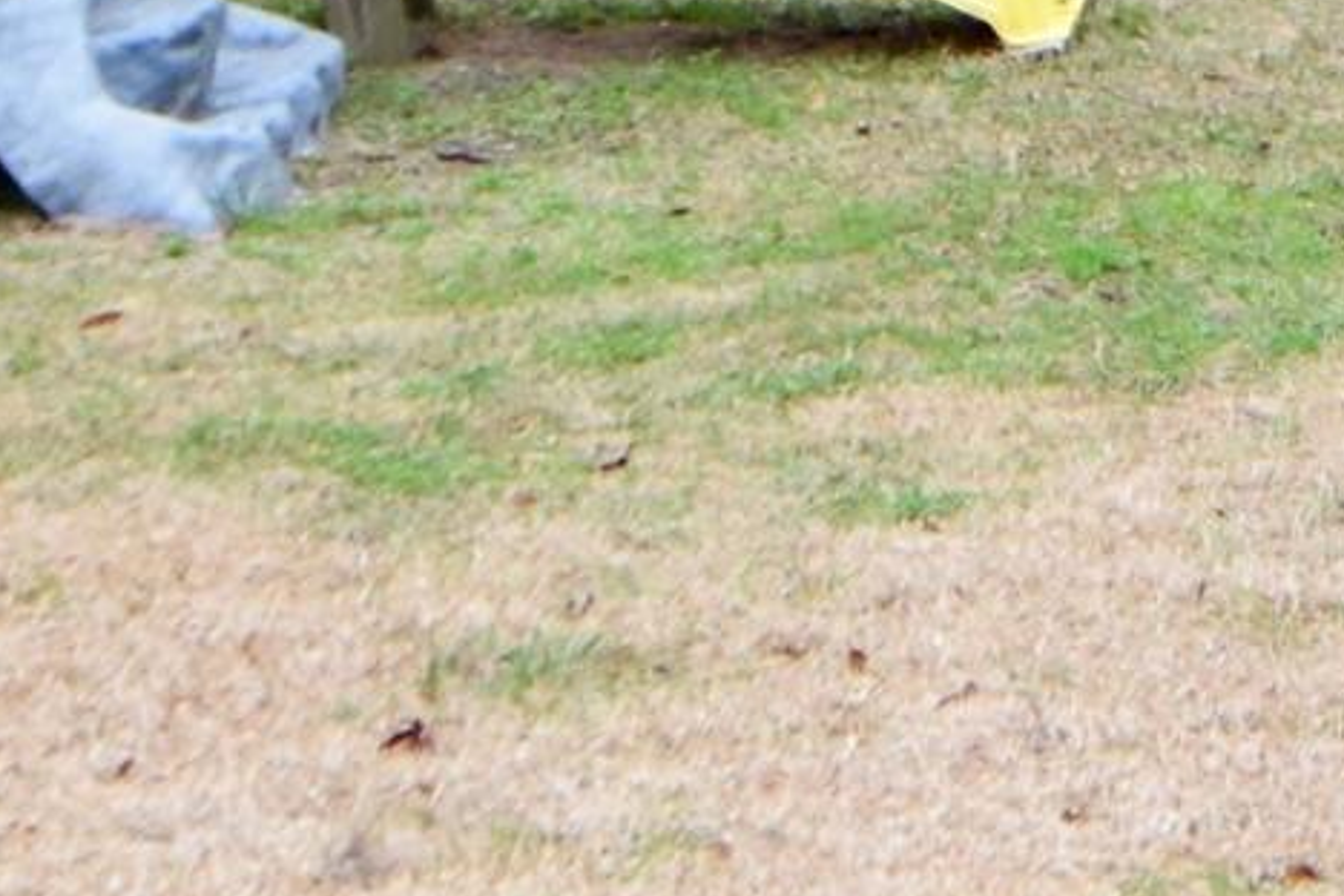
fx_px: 8623
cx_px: 2409
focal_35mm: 231
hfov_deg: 8.6
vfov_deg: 5.7
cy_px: -1353
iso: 560
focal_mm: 24
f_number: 5.6
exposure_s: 1/250
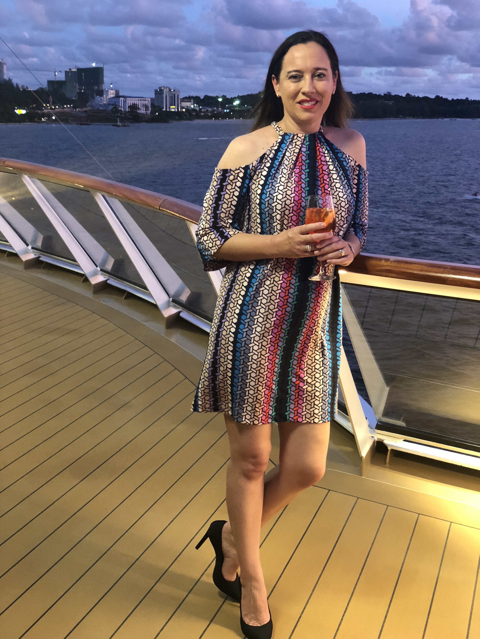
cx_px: 240
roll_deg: -0.5
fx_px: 961
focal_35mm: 52
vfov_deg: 36.8
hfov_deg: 28.0
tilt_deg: -13.1
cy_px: 320
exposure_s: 1/15
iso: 160
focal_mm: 6
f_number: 2.4
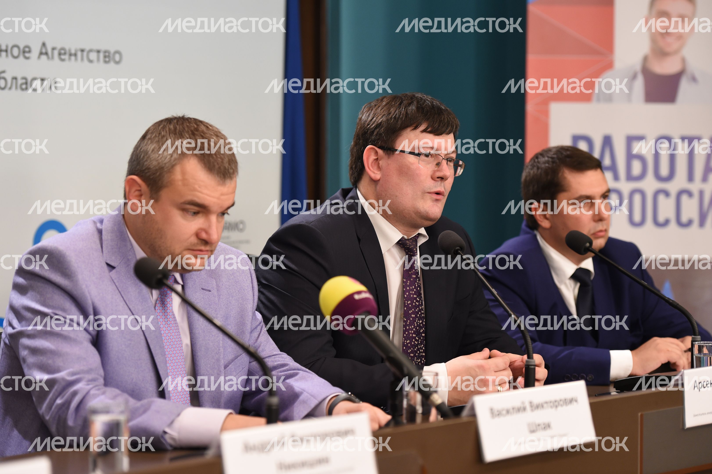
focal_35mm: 105
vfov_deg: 13.0
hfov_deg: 19.5
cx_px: 356
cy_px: 237
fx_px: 2076
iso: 1600
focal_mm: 105
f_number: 3.5
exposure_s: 1/250
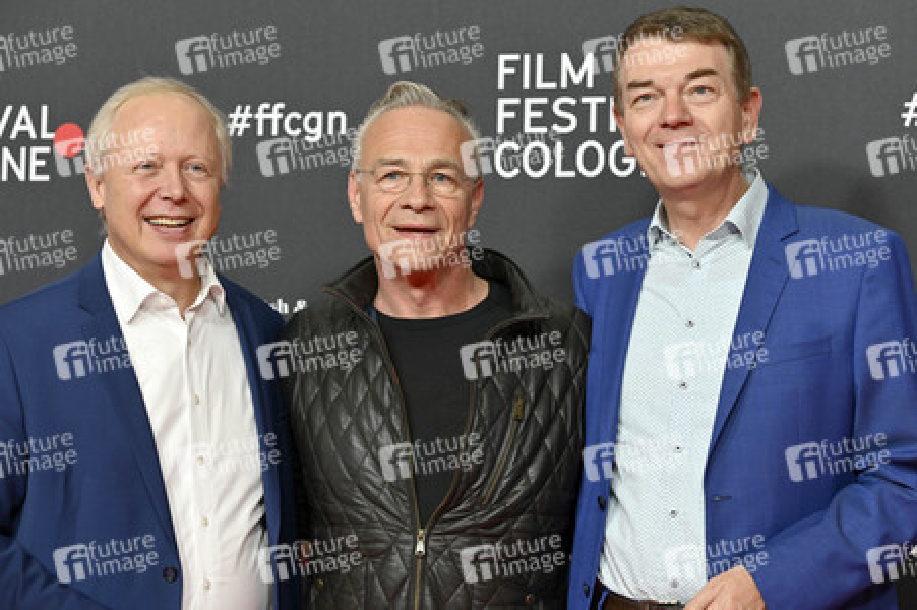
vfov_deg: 13.0
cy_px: 305
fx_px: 2673
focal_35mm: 105
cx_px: 458
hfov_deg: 19.5
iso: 1000
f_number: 5
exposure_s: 1/200
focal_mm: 105
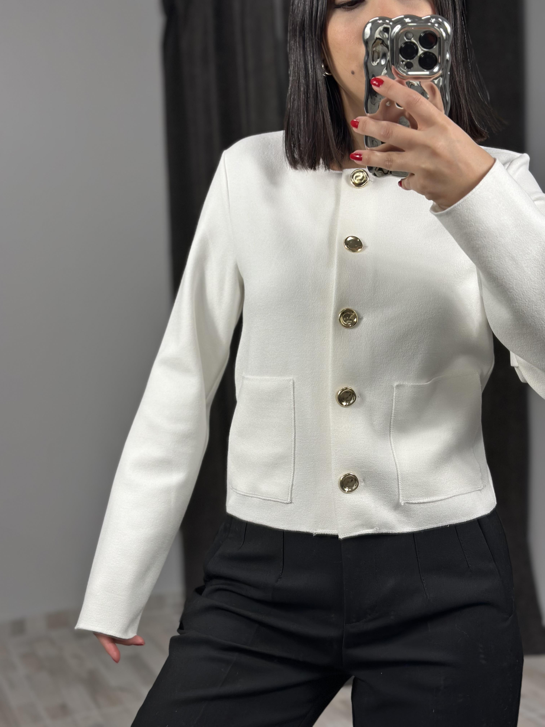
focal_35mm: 48
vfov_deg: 39.7
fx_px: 1008
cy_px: 364
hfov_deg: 30.3
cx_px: 272
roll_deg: +5.6
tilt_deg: -29.2
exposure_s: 1/100
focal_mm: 6.86
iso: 100
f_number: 1.78
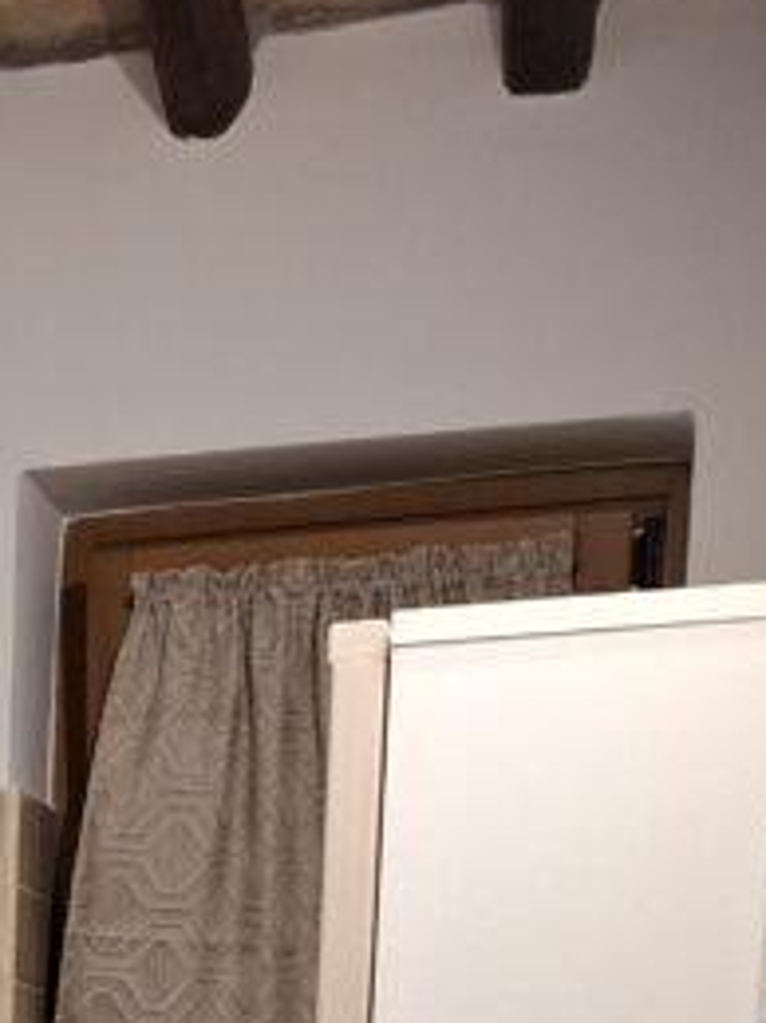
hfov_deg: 15.0
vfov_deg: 18.0
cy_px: 1742
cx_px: -387
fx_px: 2687
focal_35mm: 91
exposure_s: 1/50
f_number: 1.8
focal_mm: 5.54
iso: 320
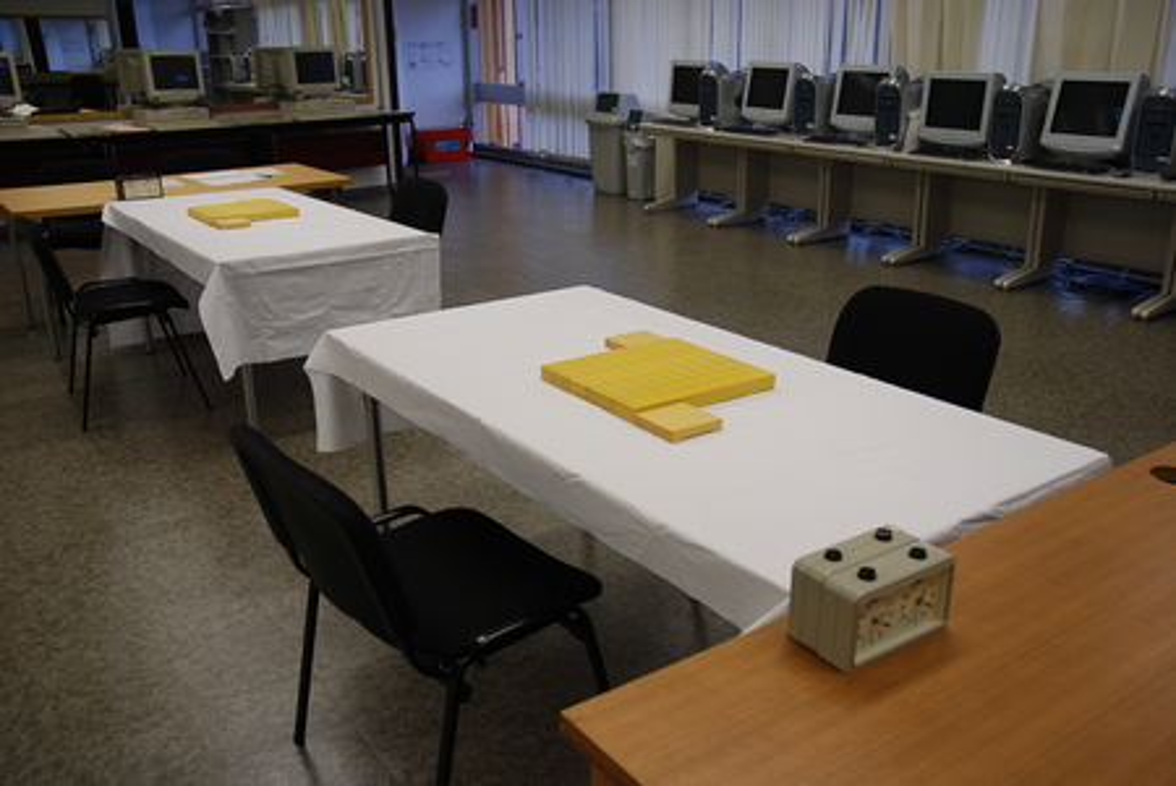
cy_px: 393
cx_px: 588
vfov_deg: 40.1
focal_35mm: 33
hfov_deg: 57.2
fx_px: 1079
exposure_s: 1/40
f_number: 3.8
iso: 200
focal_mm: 22
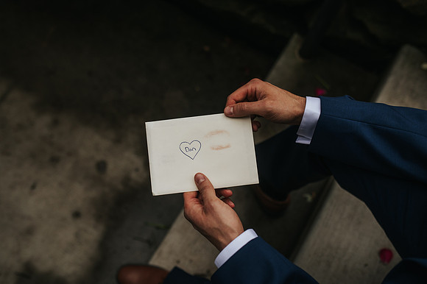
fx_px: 415
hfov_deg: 54.5
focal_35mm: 35
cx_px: 214
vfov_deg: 37.8
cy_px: 142
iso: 320
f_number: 2.8
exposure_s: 1/4000
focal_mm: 35
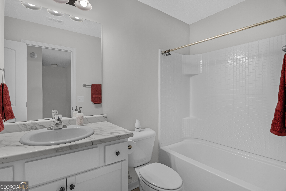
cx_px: 143
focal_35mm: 16
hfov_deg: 95.0
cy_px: 96
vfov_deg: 72.1
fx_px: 131
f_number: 7.1
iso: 100
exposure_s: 1/2.5
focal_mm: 11
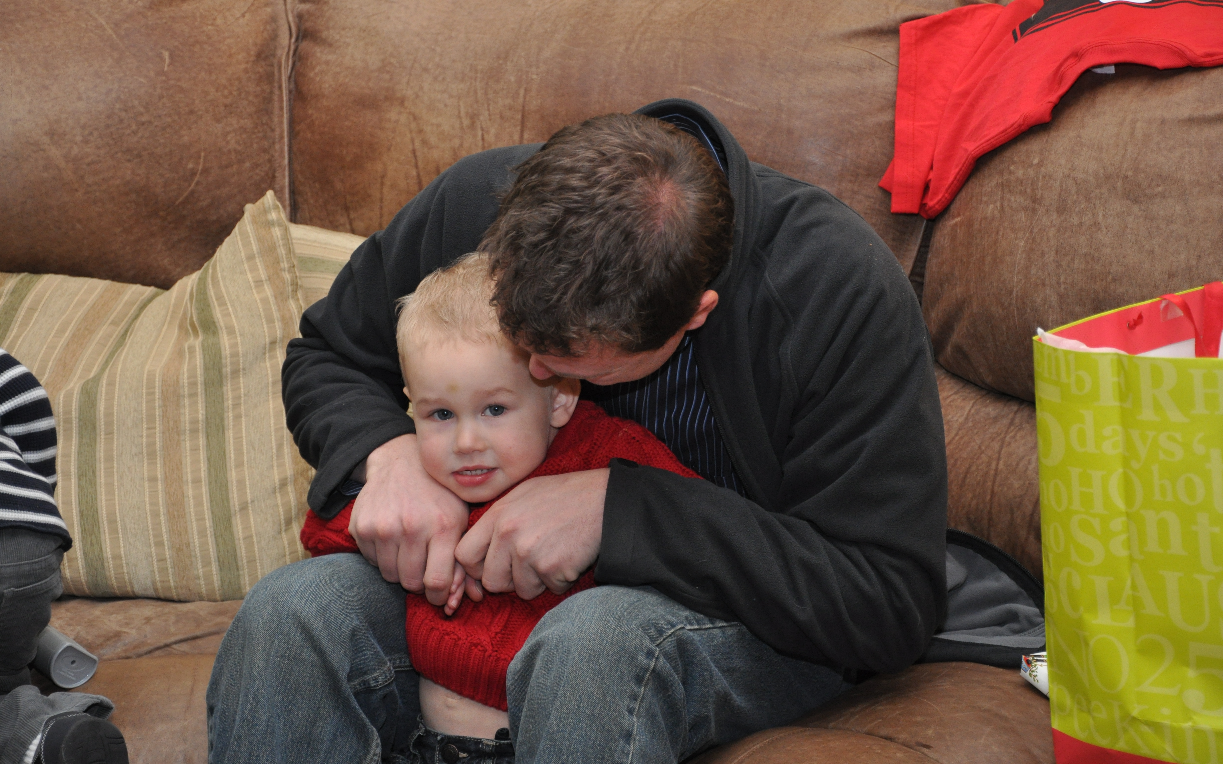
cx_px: 610
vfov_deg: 13.8
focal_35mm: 95
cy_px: 376
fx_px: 3167
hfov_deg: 21.9
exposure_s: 1/60
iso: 800
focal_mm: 62
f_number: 5.3
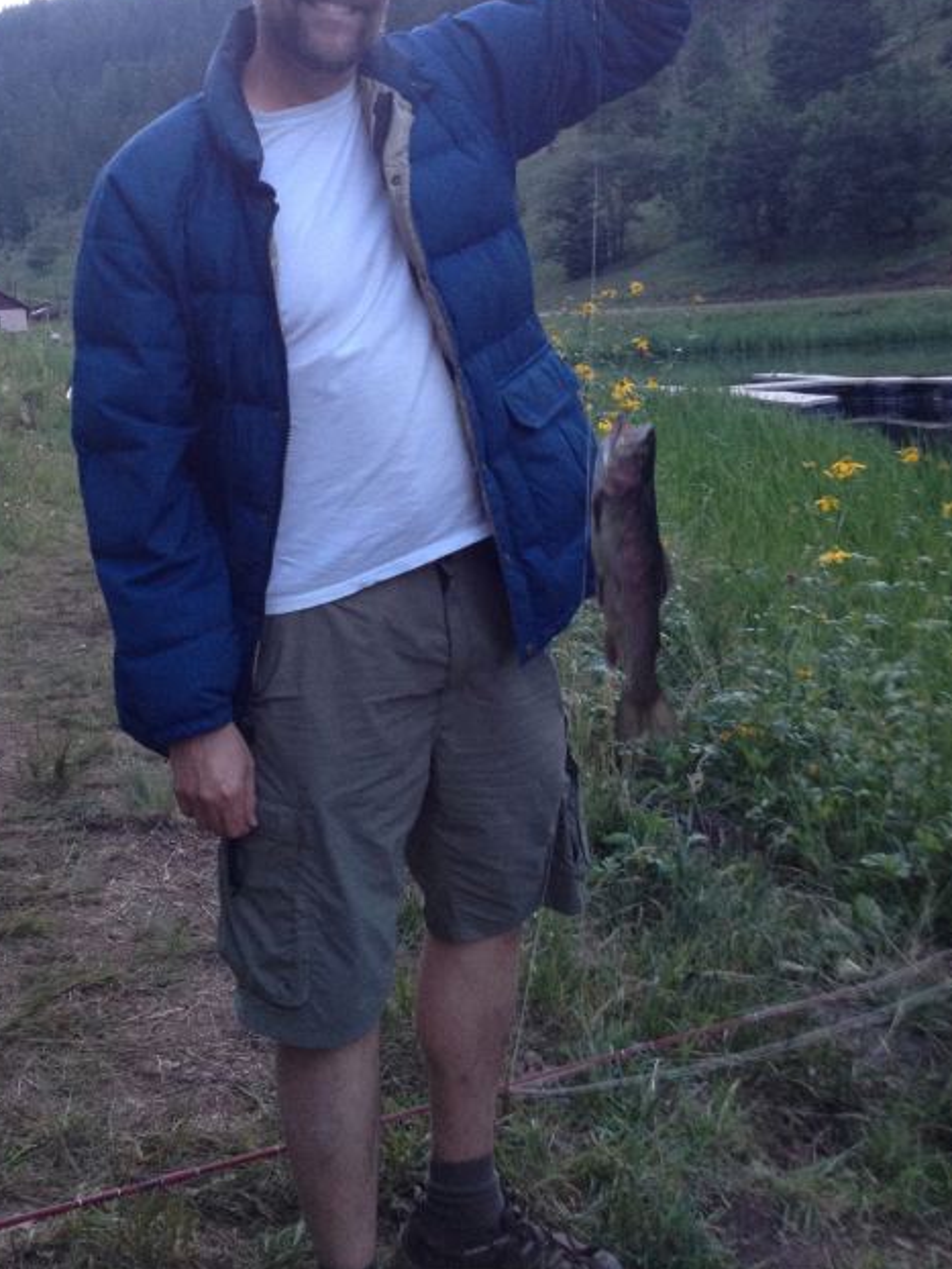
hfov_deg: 30.2
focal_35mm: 48
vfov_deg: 39.3
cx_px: 363
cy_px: 450
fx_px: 1759
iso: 160
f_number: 2.4
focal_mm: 4.28
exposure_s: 1/20
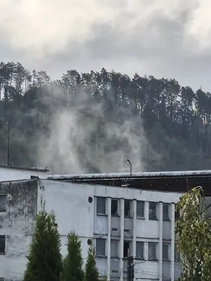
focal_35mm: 234
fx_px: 1900
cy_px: 184
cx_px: 112
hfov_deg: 6.4
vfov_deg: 8.5
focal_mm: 6.18
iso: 50
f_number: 1.65
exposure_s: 1/1228
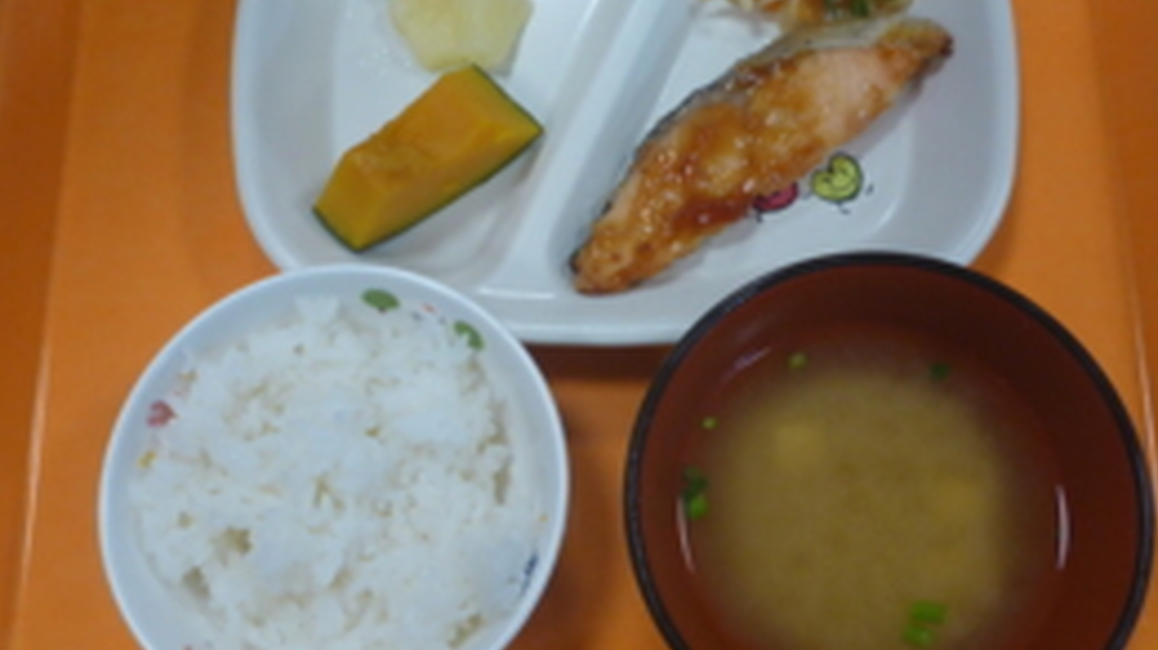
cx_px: 561
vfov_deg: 29.0
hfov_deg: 49.4
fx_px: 1258
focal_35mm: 41
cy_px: 338
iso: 250
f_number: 3.3
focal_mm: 4.9
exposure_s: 1/60
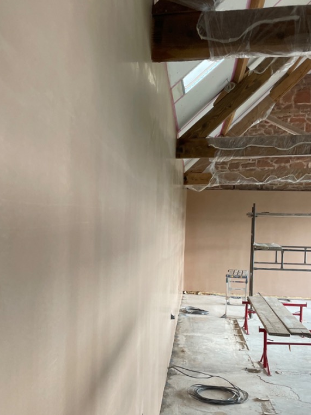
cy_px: 253
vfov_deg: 45.5
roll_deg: -1.0
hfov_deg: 35.1
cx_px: 130
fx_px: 491
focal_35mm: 41
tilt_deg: -3.6
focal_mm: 4.2
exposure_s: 1/105
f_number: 1.6
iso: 125
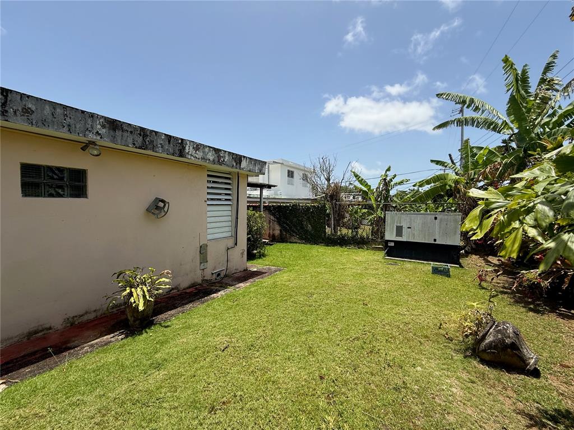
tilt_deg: -1.4
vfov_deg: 85.7
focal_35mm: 14
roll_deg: -2.7
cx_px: 287
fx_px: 232
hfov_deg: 102.1
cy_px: 215
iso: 50
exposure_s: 1/2237
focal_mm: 2.22
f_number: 2.2
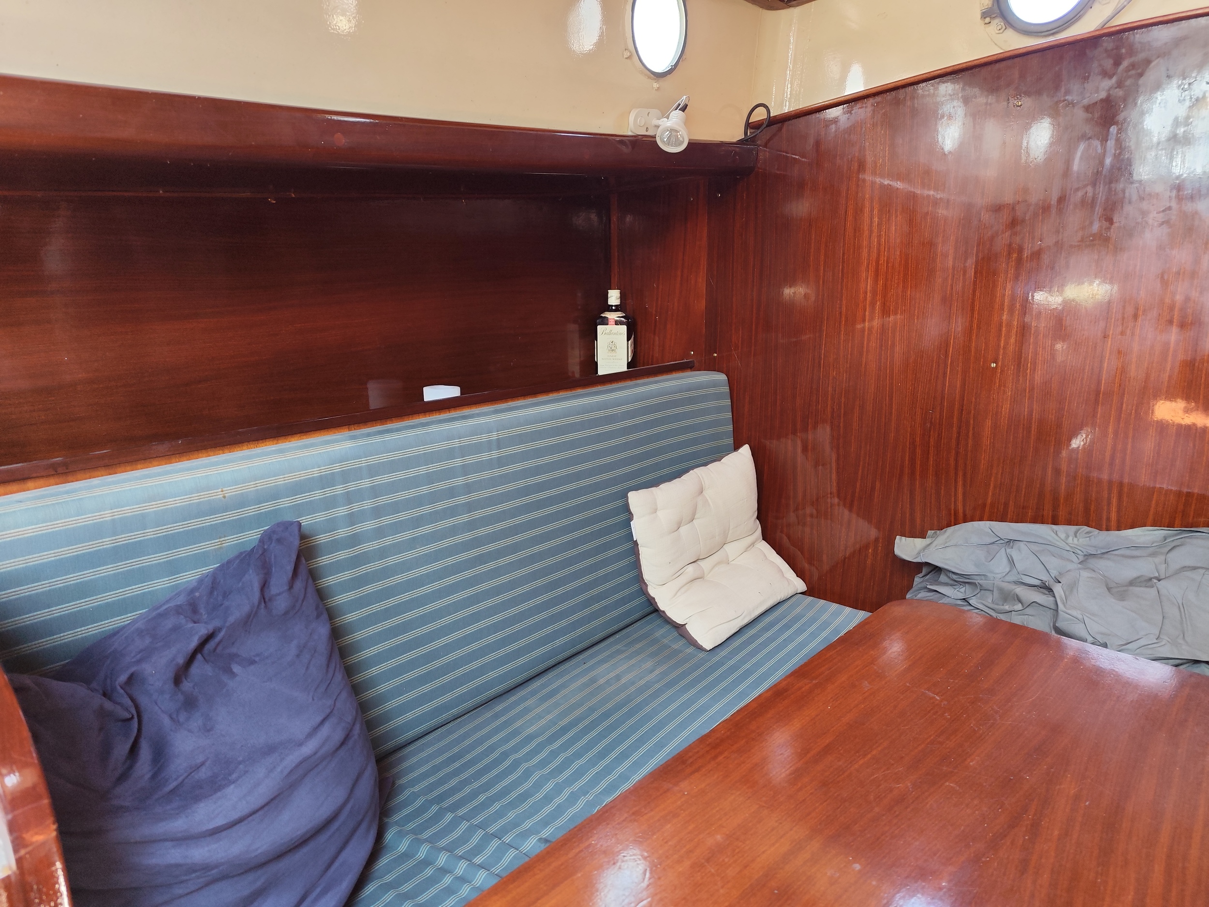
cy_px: 454
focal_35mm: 23
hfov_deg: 73.9
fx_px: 803
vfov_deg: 58.9
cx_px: 604
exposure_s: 1/50
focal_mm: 6.19
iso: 200
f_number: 1.65
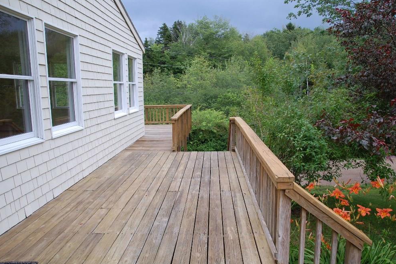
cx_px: 205
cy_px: 133
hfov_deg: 68.3
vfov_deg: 48.7
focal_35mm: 27
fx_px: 292
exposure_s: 1/250
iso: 200
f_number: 8
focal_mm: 17
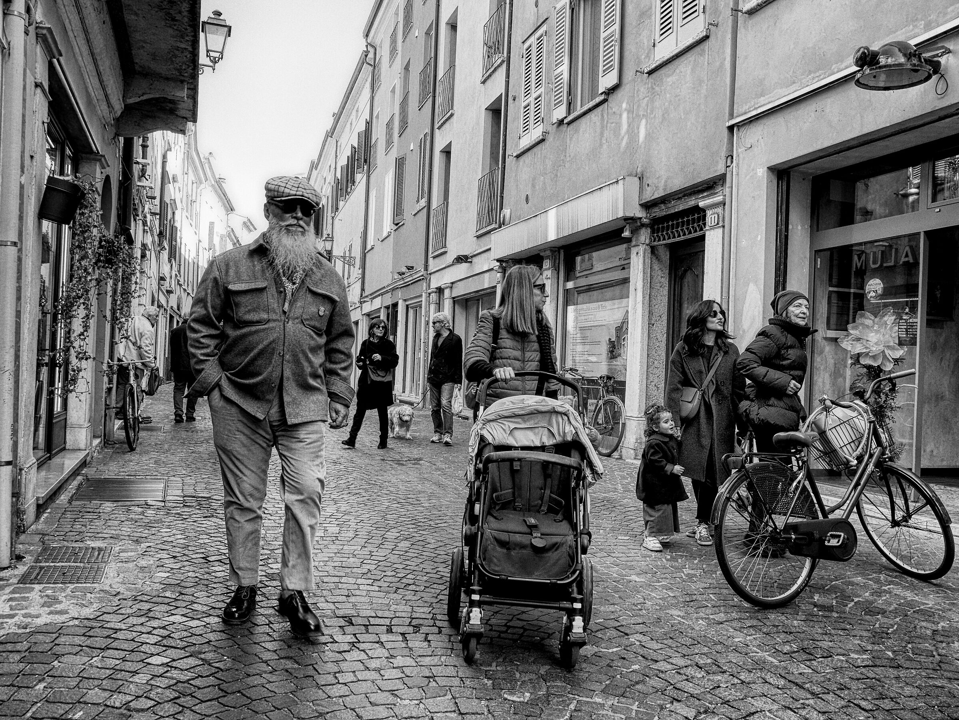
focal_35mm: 29
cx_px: 480
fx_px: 804
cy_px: 360
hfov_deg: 61.6
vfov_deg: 48.3
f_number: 8
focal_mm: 14
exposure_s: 1/60
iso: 320
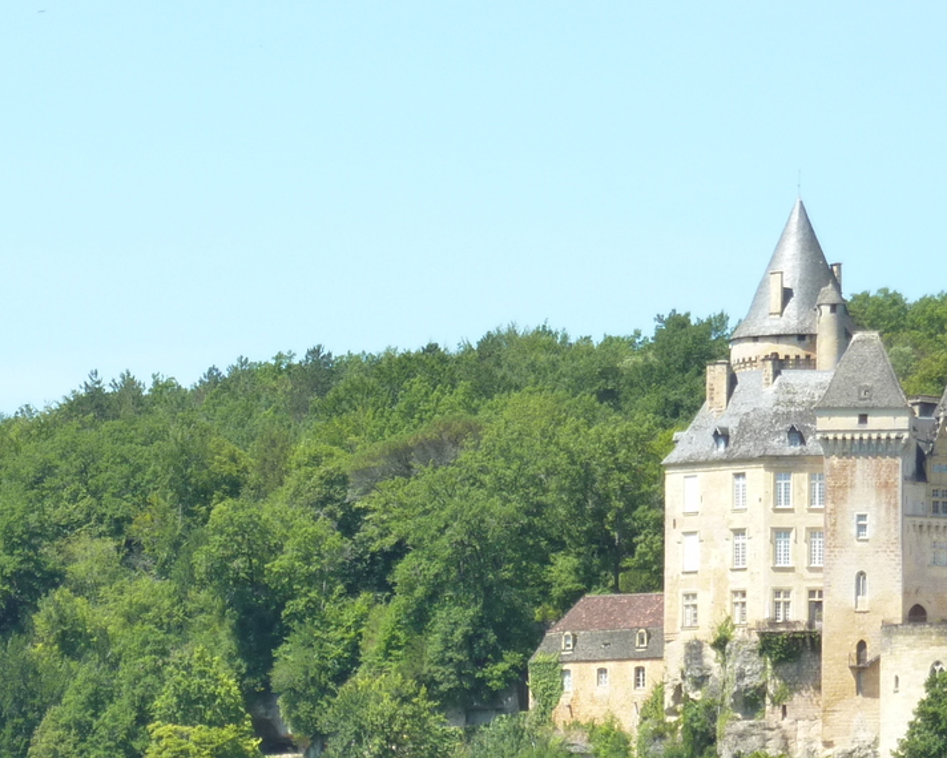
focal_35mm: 261
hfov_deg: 7.4
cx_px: 142
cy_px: 787
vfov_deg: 5.9
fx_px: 7317
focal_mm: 19.5
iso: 125
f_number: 4.4
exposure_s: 1/250
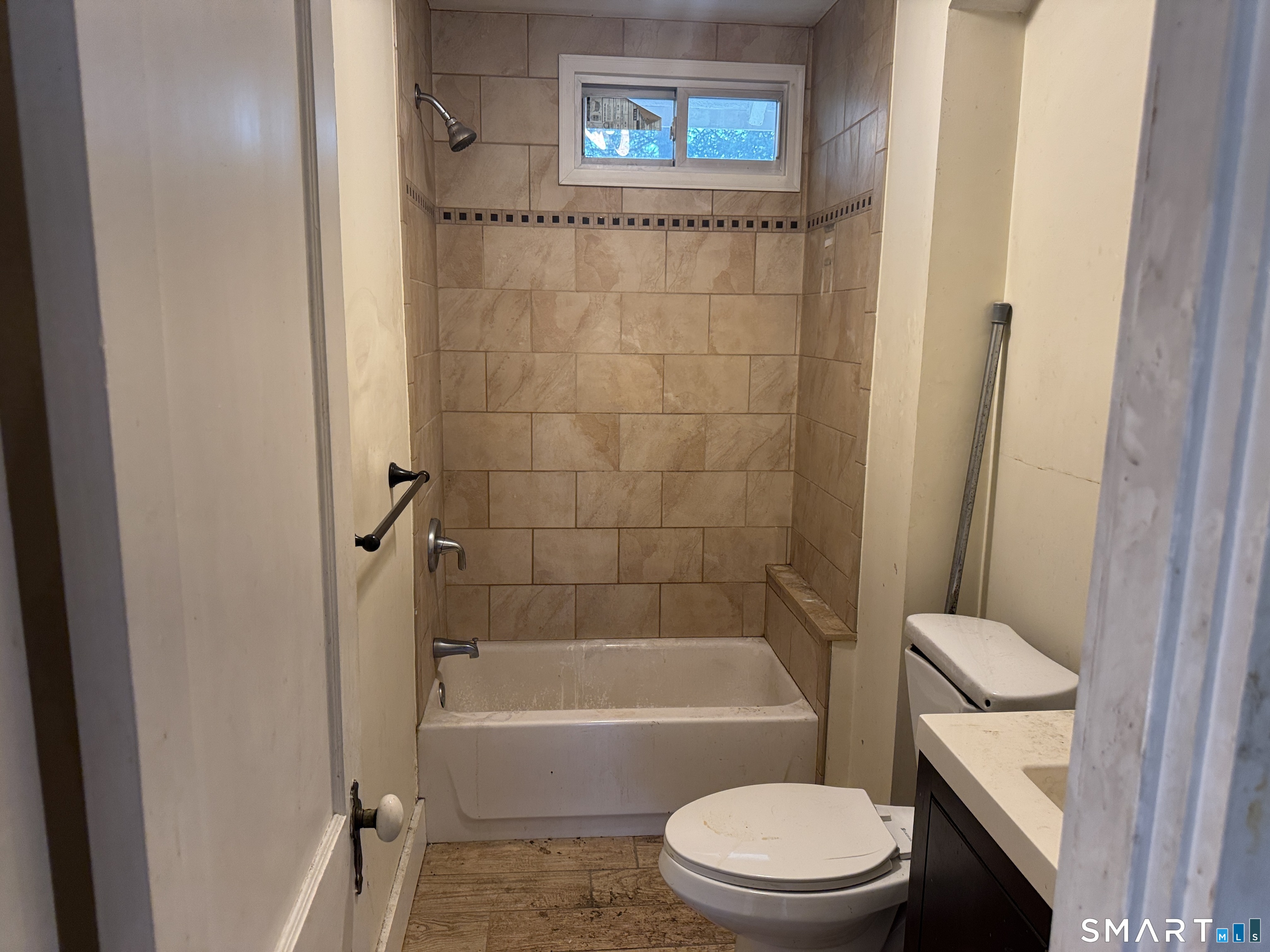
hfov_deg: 71.6
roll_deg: -0.8
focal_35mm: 24
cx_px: 635
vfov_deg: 56.8
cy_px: 476
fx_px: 881
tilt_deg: -9.2
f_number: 1.78
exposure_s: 1/120
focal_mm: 6.76
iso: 200
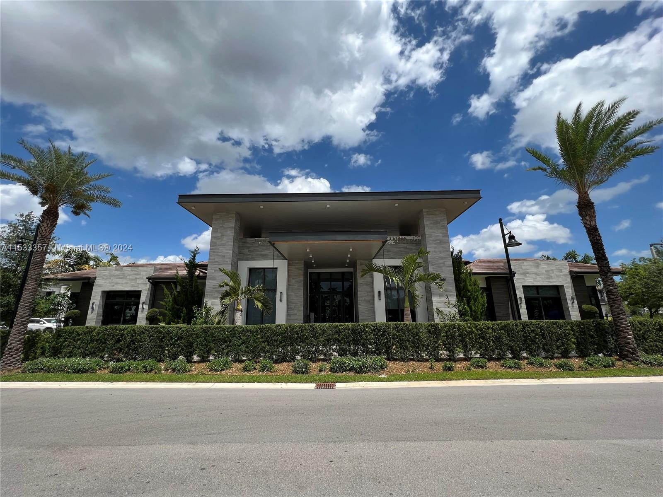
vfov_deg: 89.9
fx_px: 249
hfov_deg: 106.2
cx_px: 332
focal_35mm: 13
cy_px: 248
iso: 32
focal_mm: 1.57
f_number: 1.8
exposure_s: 1/1277
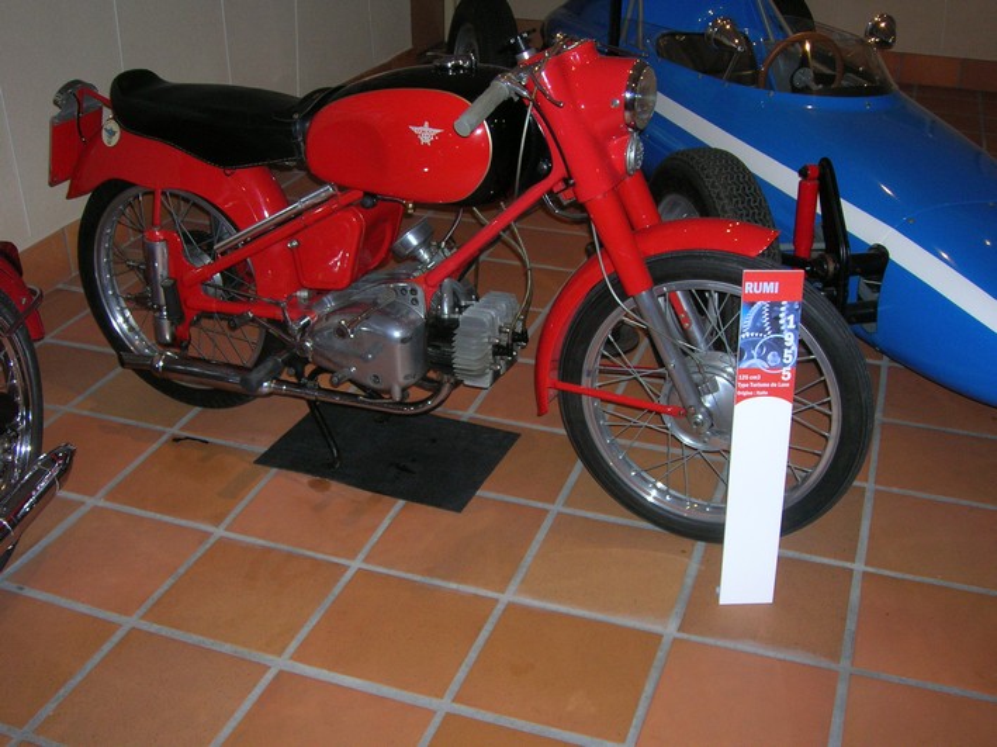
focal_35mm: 38
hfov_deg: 49.0
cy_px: 374
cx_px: 498
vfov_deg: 37.7
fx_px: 1094
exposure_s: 1/60.1
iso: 114
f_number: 3
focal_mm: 6.4
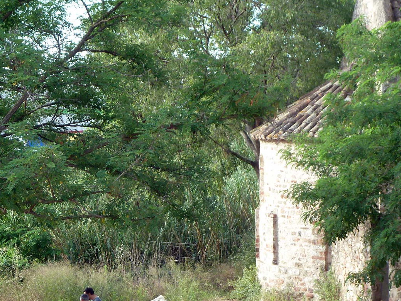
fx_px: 1263
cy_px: 243
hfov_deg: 18.0
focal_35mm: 109
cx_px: 126
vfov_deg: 13.5
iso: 80
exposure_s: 1/50
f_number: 3.9
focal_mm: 9.7
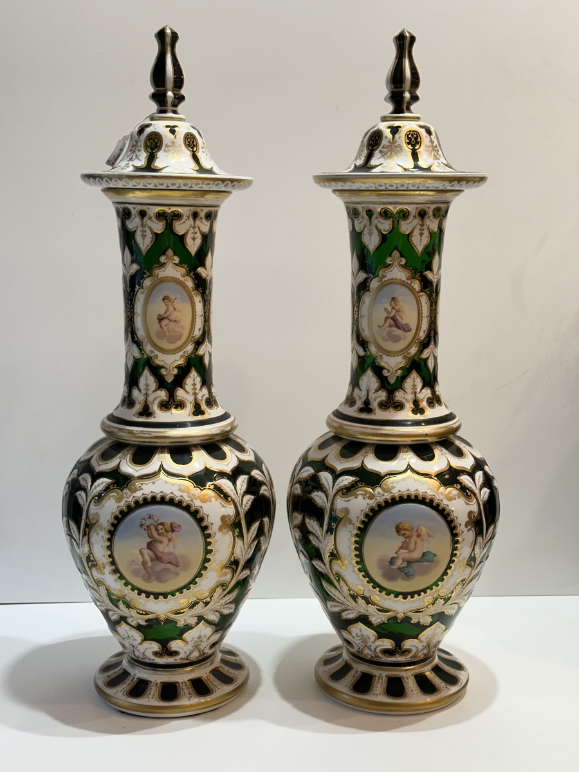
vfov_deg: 39.7
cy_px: 386
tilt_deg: -10.1
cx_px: 290
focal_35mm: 48
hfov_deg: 30.3
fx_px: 1070
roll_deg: -0.4
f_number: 1.78
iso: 80
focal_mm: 6.86
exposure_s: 1/100
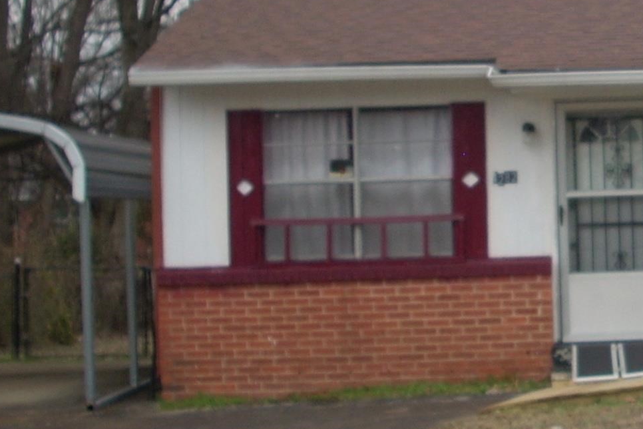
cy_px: 151
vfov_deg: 13.4
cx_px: 642
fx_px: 1822
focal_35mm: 102
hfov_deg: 19.4
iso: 64
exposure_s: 1/220
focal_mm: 6.2
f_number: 2.8
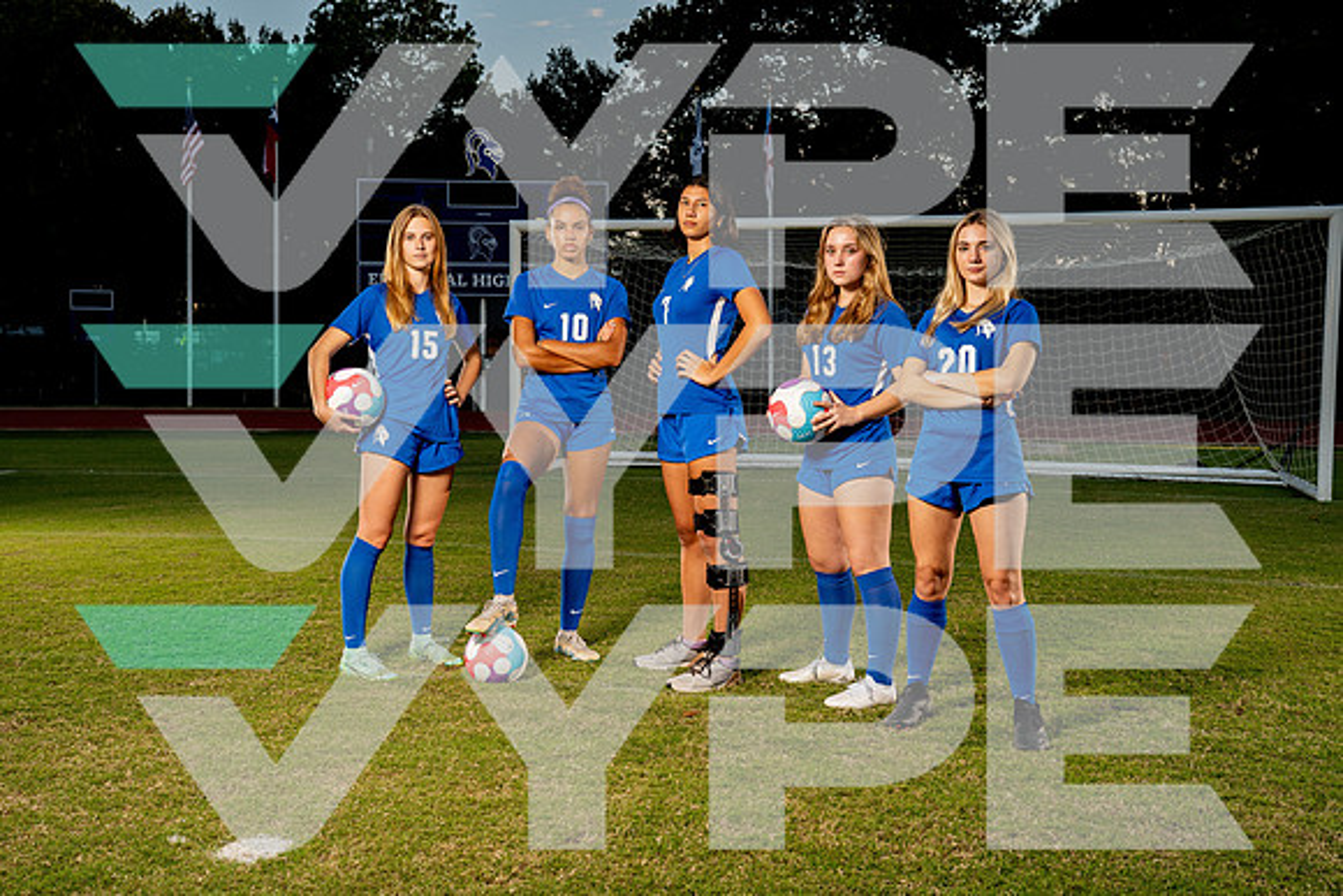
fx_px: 1493
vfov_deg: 33.4
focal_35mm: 40
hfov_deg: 48.4
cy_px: 448
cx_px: 672
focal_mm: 40
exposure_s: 1/250
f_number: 8
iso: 500
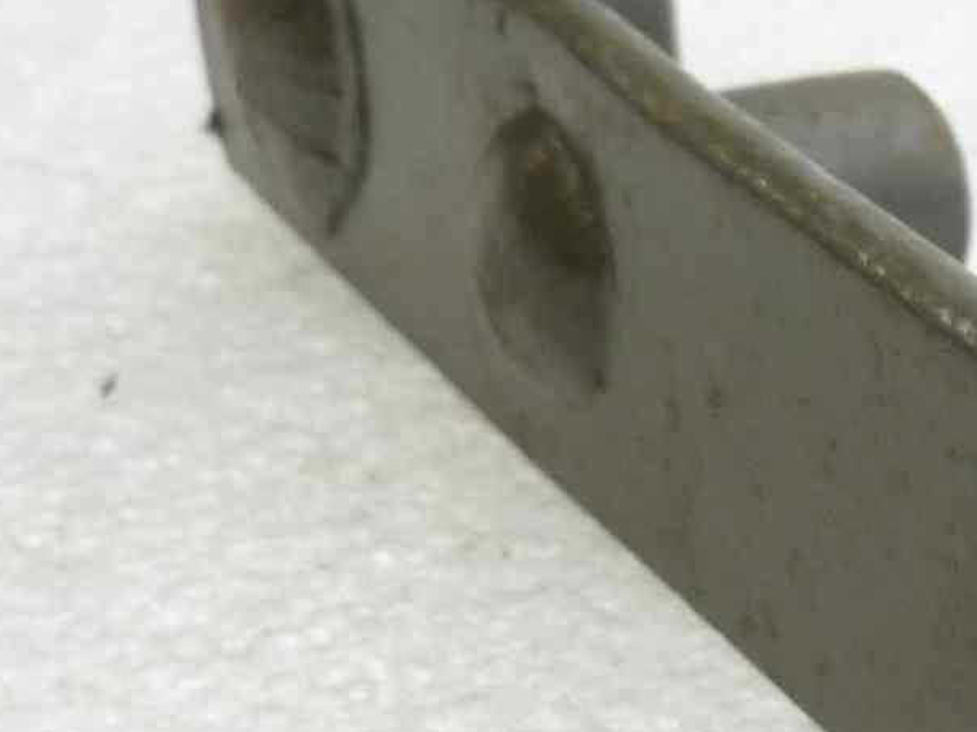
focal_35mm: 105
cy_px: 740
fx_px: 2962
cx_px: 1374
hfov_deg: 17.2
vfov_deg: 13.9
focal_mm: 4.1
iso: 80
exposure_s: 1/13
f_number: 3.3
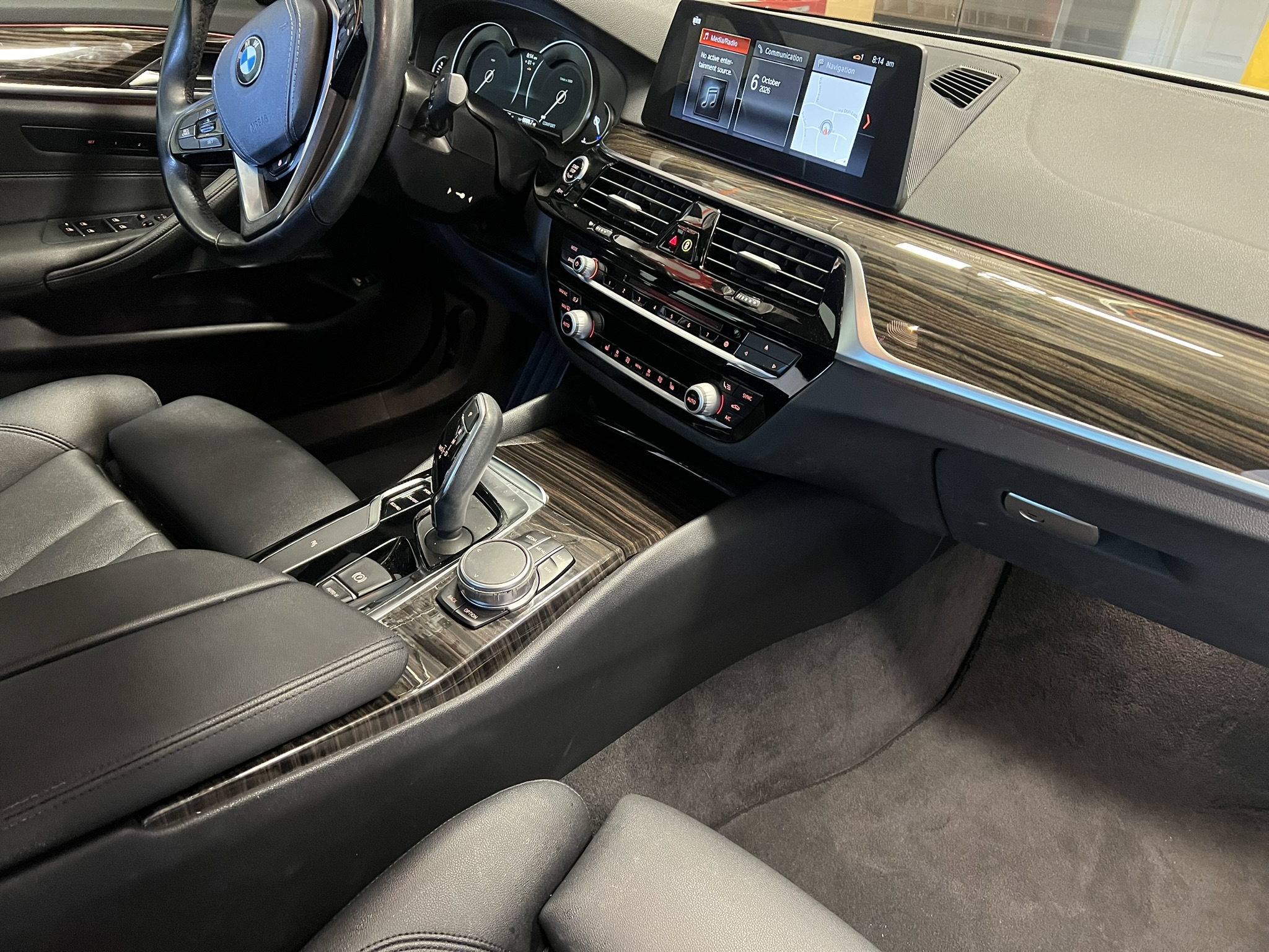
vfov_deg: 53.1
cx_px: 634
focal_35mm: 26
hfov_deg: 67.3
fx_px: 953
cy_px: 476
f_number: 1.5
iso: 640
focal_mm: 5.7
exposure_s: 1/40
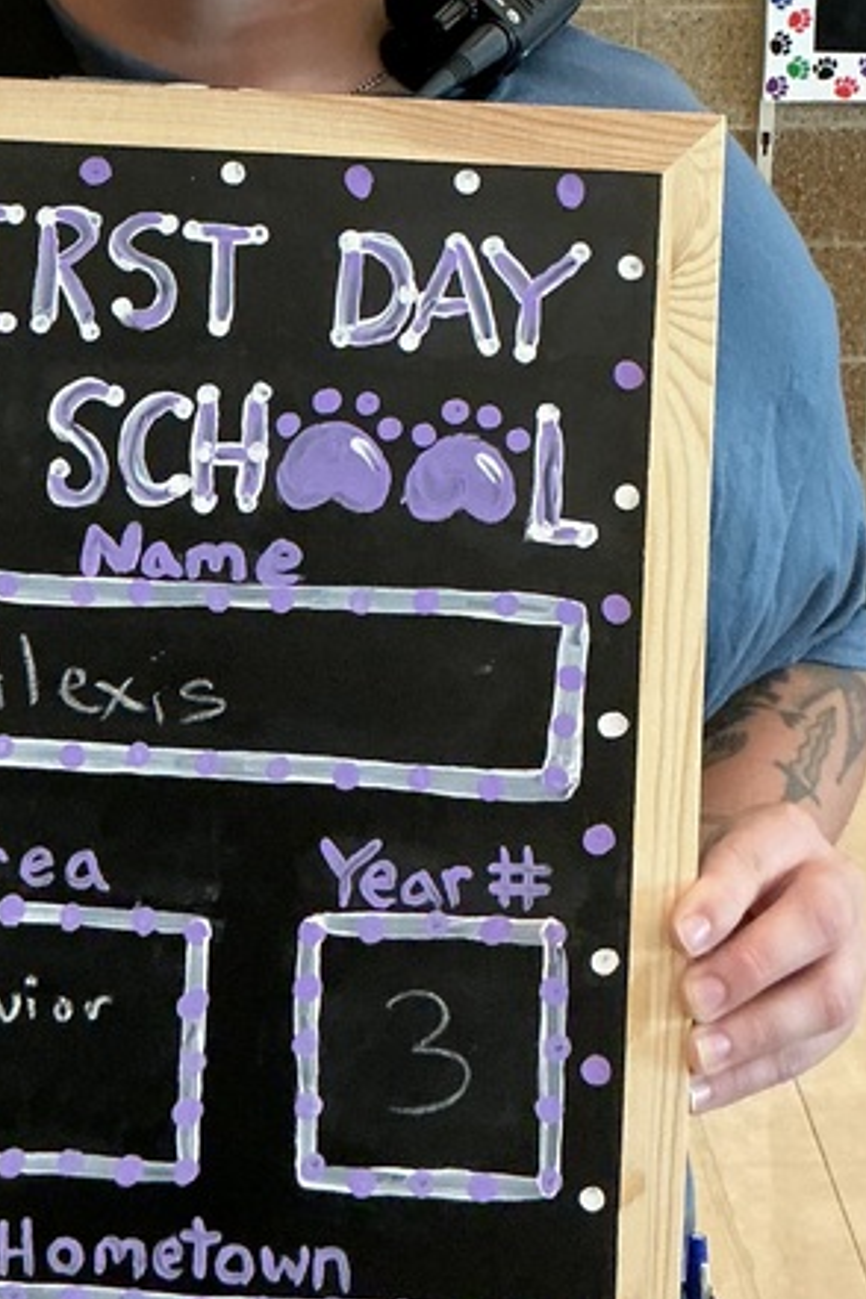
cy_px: 212
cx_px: 262
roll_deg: -0.5
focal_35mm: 70
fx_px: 2526
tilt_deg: -12.5
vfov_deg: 28.1
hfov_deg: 19.4
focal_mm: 3
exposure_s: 1/60
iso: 250
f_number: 1.8
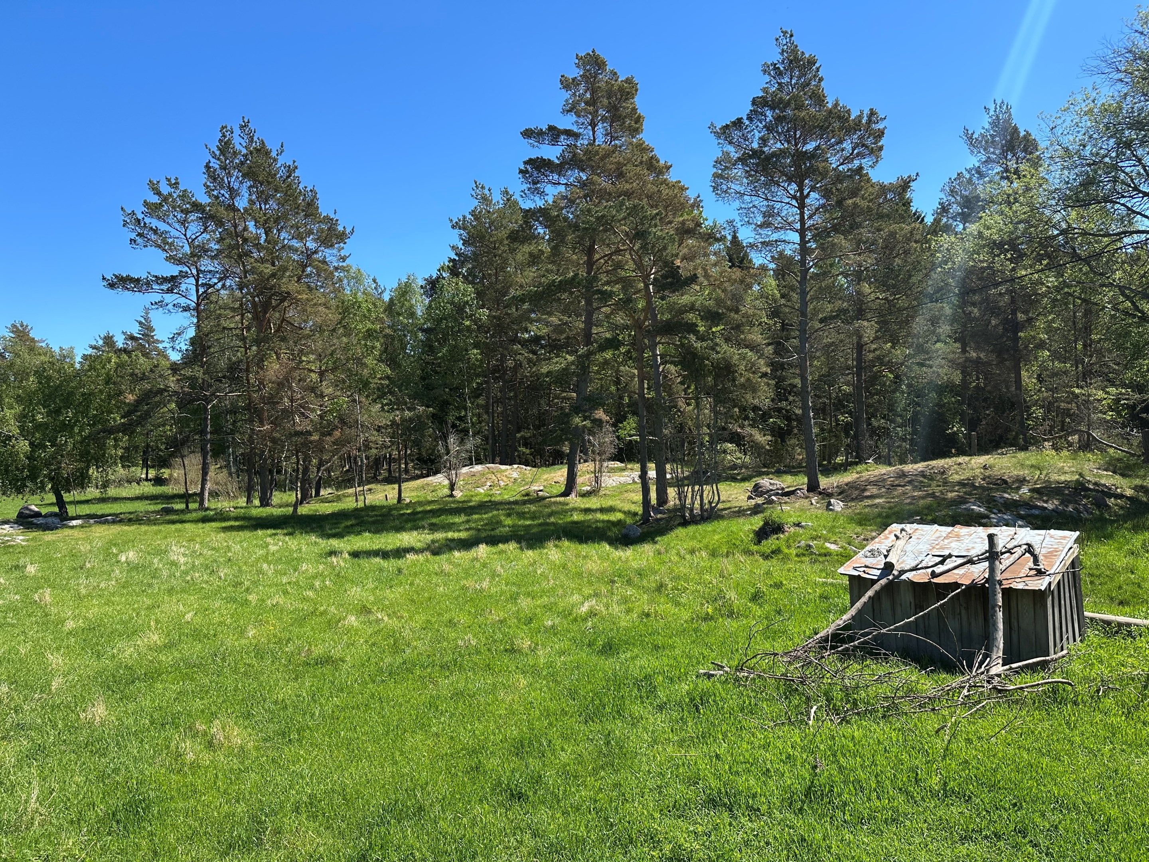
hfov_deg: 71.6
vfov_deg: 56.8
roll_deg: +1.9
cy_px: 431
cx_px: 574
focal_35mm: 24
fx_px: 797
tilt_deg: +0.3
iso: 80
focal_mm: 6.86
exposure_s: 1/2203
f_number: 1.78
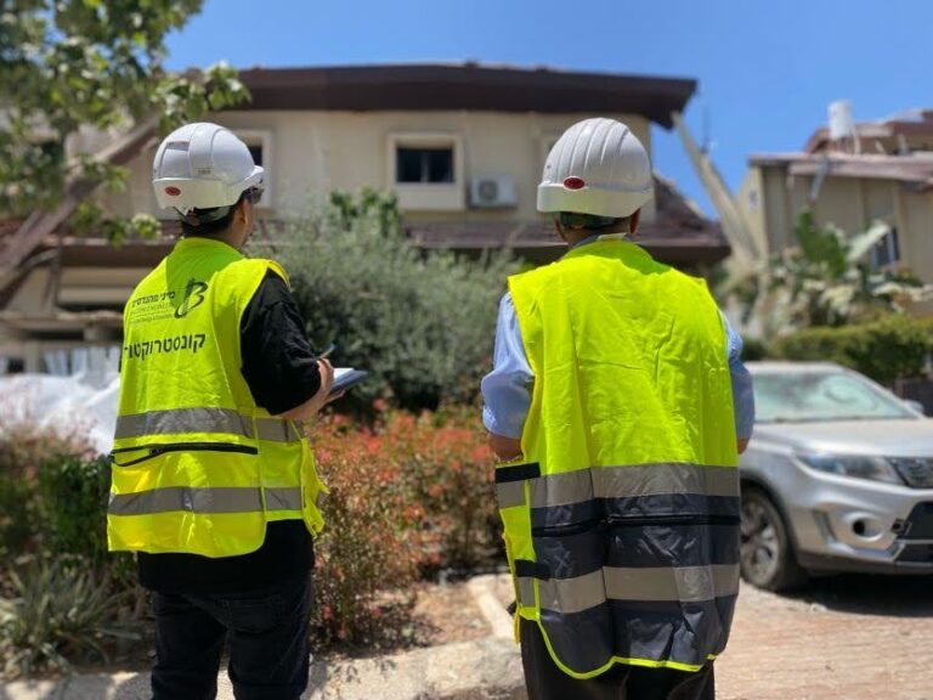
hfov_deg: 67.3
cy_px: 350
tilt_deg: +6.4
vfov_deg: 53.1
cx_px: 466
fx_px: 701
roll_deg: +1.5
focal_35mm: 26
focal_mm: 4.25
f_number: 1.8
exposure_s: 1/2513
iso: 32
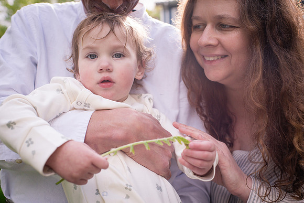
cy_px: 102
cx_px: 152
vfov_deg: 37.9
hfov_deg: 54.4
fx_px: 296
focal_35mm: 35
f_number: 4.5
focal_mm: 35
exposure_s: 1/1250
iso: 800
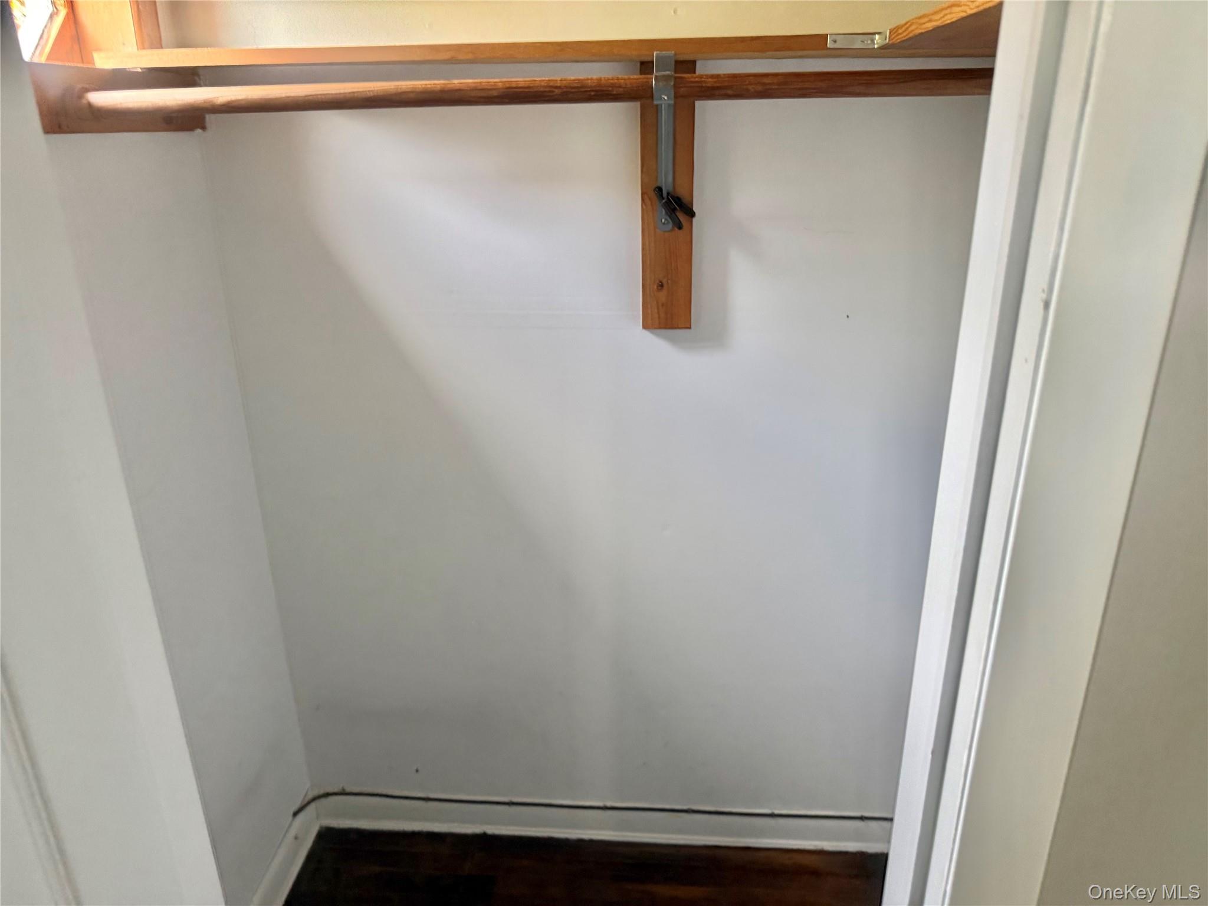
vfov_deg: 56.8
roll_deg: -1.4
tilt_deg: -21.3
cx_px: 604
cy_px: 453
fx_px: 838
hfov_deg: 71.6
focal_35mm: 24
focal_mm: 6.76
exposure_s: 1/60
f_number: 1.78
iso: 250
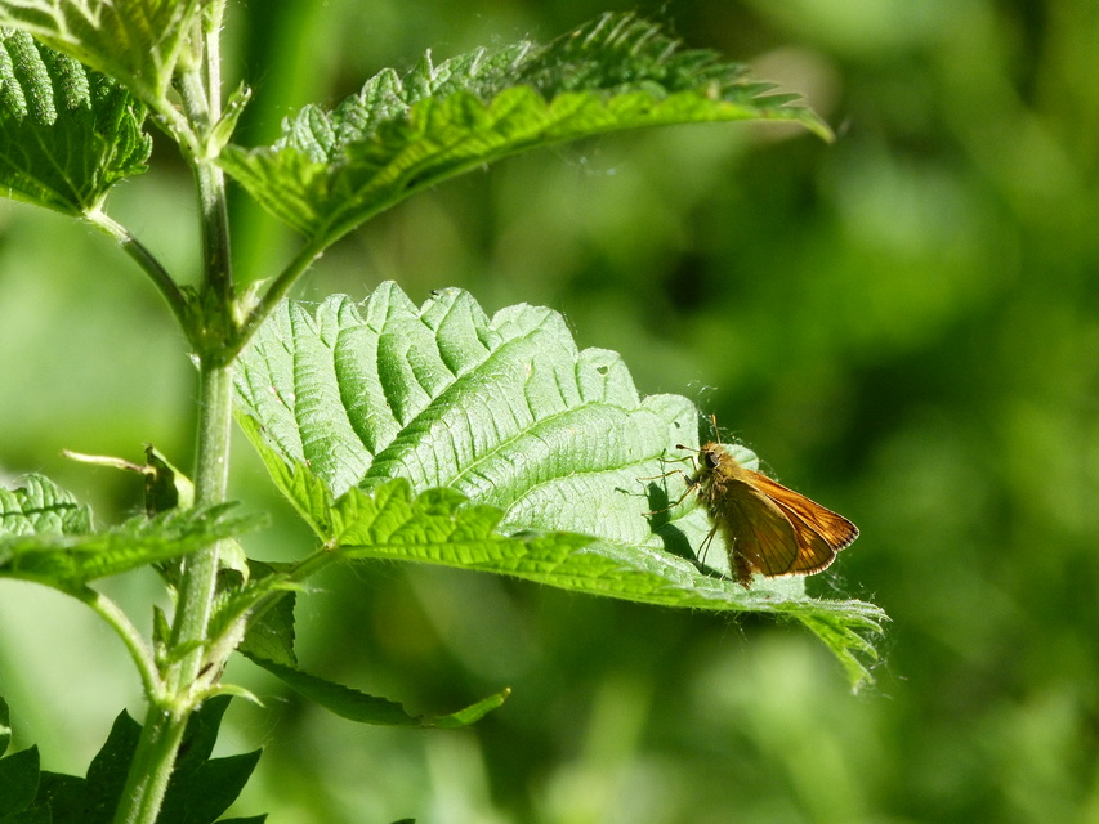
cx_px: 550
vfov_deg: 2.4
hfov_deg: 3.2
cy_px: 412
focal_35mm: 620
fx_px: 19687
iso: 250
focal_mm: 108
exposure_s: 1/500
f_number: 5.2
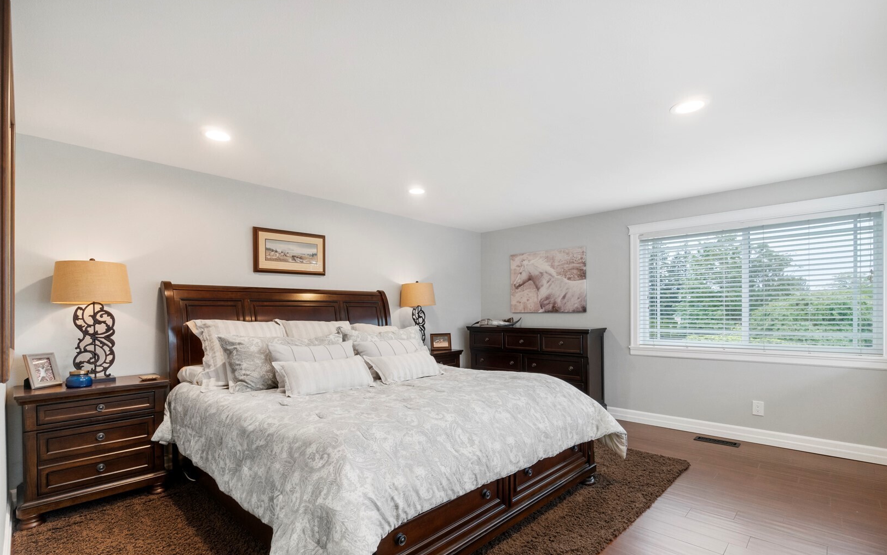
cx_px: 436
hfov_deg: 97.8
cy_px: 304
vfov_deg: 71.1
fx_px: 387
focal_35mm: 16
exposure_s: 1/200
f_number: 8
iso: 800
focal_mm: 10
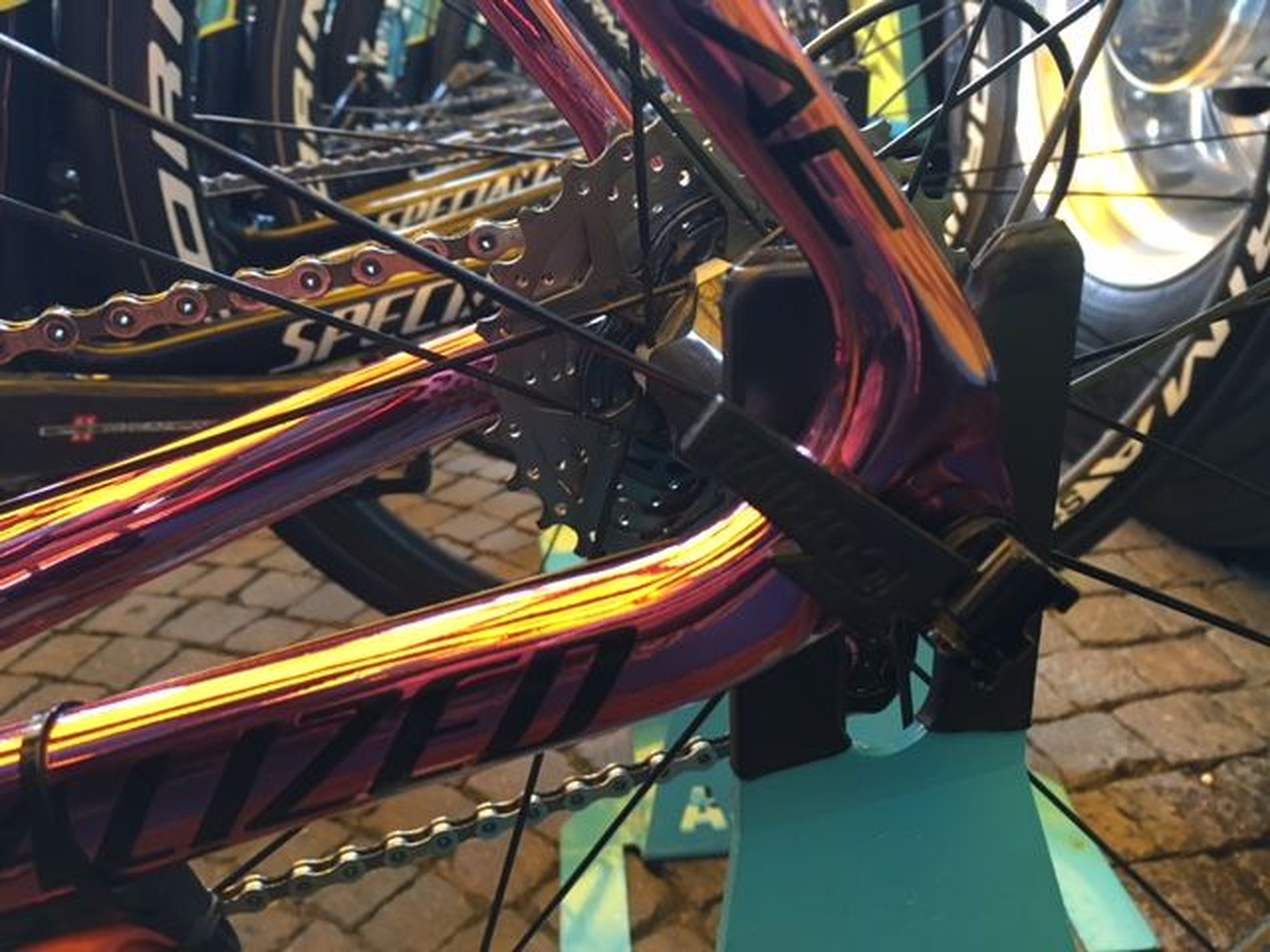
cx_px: 635
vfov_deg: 48.2
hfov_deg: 61.7
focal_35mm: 29
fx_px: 1064
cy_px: 476
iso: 160
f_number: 2.2
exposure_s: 1/33
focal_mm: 4.15
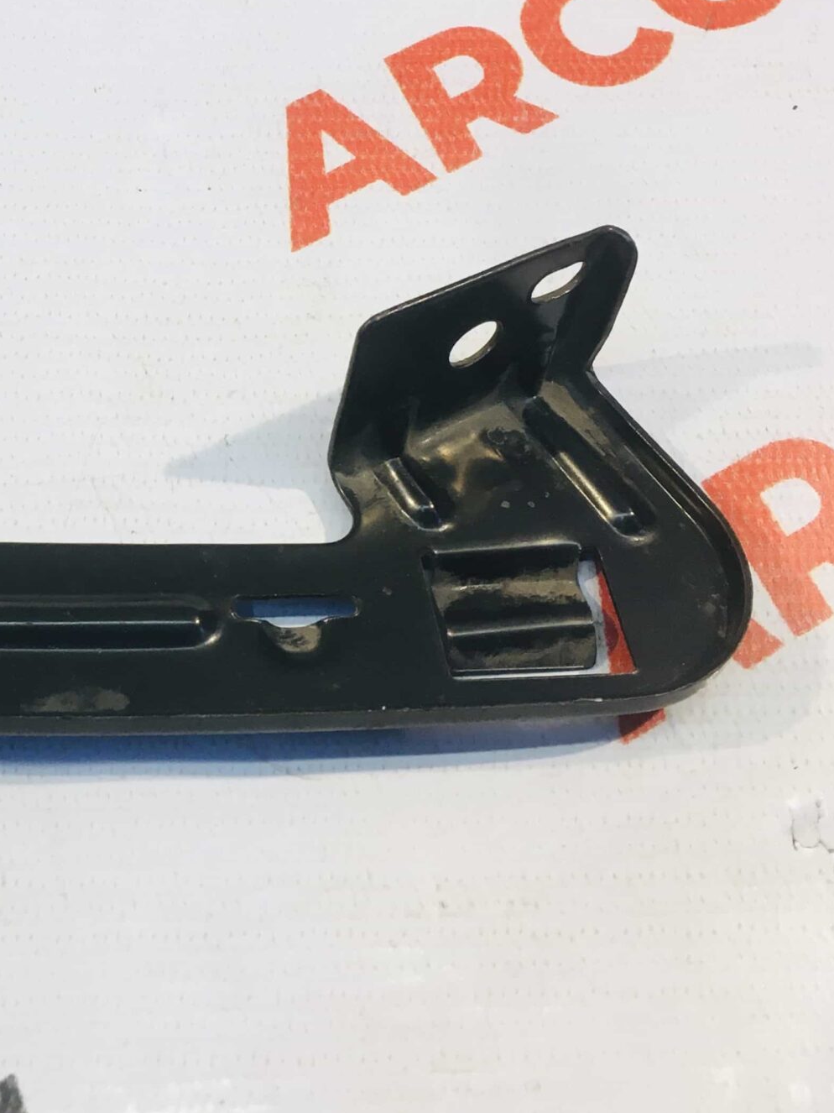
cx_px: 63
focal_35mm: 56
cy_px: 223
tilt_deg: -53.3
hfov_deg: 25.2
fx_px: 1800
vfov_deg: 33.4
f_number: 2.2
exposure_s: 1/33
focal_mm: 4.15
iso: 32
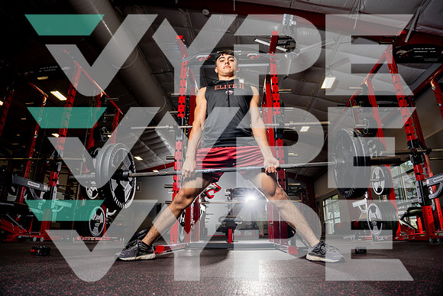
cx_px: 218
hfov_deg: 79.5
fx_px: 266
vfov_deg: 58.0
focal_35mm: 22
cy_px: 136
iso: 100
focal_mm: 20
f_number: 4
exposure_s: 1/250
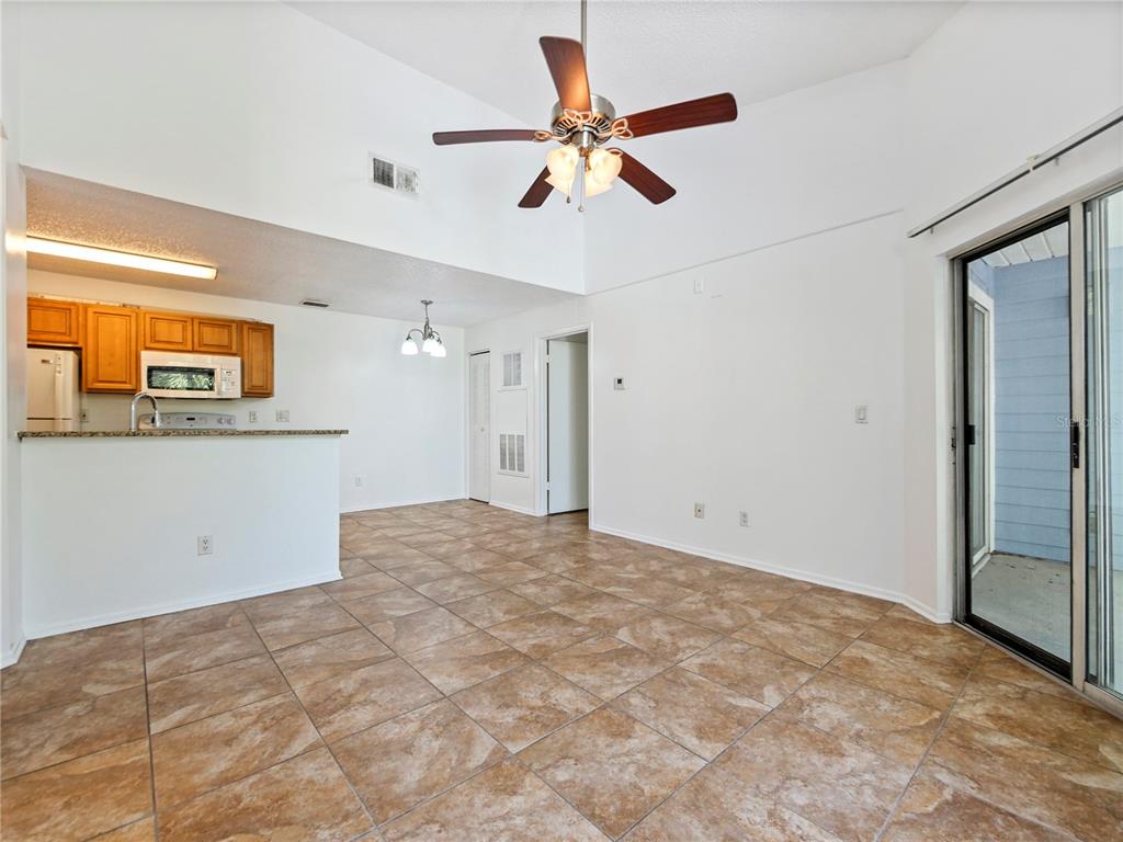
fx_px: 454
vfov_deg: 85.7
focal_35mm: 14
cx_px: 562
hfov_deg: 102.1
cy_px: 421
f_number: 4
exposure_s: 1/60
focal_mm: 7
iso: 1000
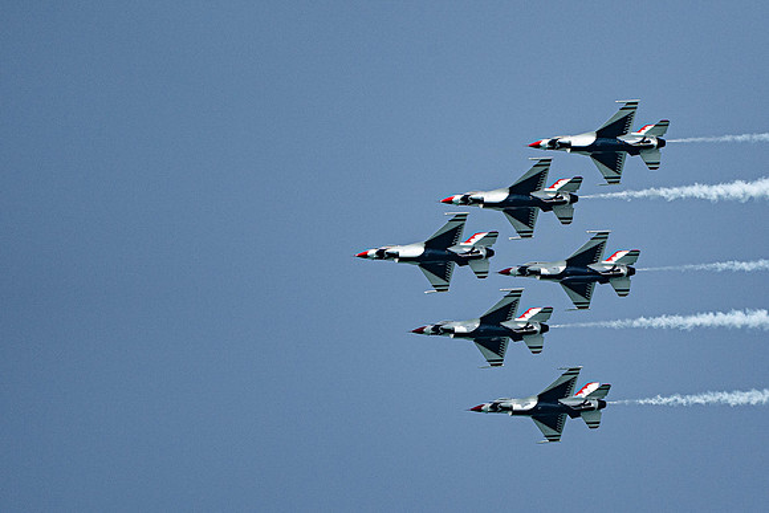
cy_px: 294
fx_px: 14286
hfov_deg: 3.1
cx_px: 643
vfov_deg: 2.1
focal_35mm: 669
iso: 640
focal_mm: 400
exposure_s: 1/2000
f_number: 10
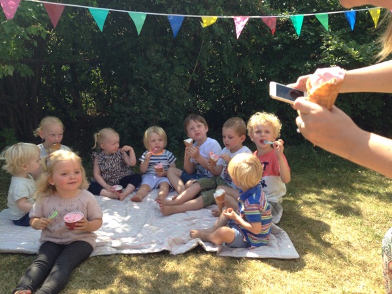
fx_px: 374
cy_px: 147
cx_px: 196
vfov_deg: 42.9
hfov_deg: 55.4
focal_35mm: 33
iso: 50
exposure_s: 1/437
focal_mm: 4.12
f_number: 2.4
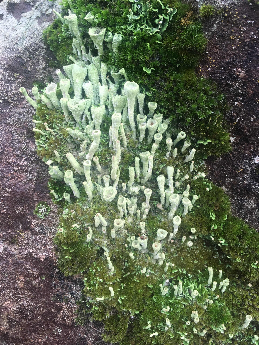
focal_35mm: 29
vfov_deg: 61.7
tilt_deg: -32.8
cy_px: 172
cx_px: 130
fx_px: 289
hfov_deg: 48.2
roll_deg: -2.0
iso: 32
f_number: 2.2
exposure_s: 1/30
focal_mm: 4.15
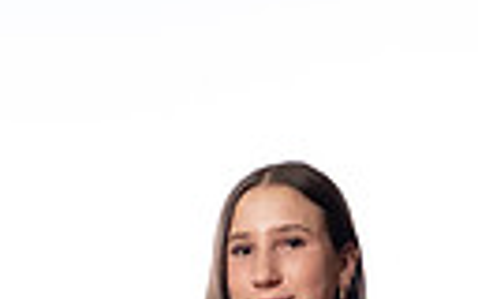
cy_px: 796
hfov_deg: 11.7
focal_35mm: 179
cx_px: 123
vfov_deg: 6.8
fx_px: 2332
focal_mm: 50
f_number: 5.6
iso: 640
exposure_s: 1/250
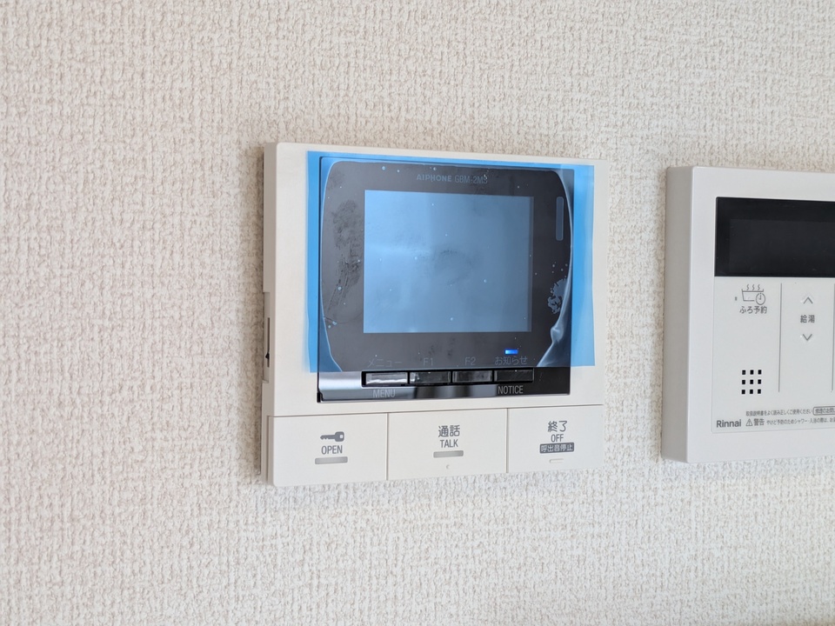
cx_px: 418
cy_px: 313
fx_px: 1230
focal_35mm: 51
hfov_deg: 37.5
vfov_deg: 28.6
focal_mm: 5.43
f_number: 1.89
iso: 79
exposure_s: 1/60
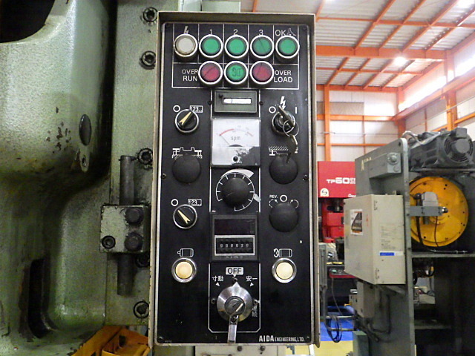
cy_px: 178
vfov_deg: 49.7
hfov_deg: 63.4
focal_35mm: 28
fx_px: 384
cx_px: 238
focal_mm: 5
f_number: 3.5
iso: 1600
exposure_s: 1/45
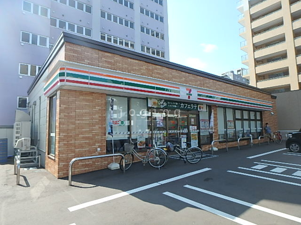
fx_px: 183
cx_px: 150
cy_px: 112
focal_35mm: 21
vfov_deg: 63.4
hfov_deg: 79.0
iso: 125
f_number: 3.5
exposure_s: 1/500
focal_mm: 3.7
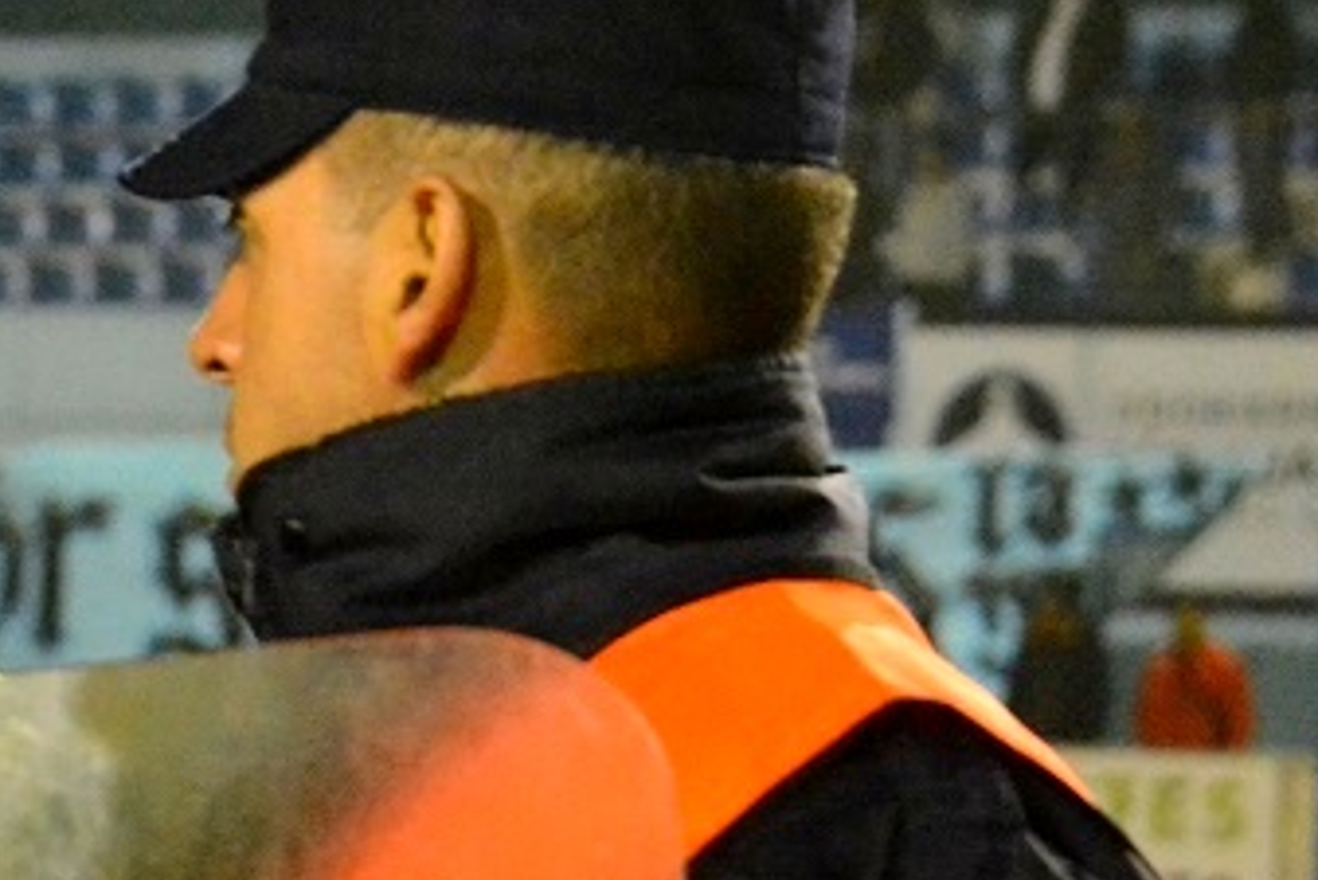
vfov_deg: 5.3
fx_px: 9535
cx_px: -188
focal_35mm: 260
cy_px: 450
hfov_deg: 7.8
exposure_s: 1/125
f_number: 5.6
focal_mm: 65
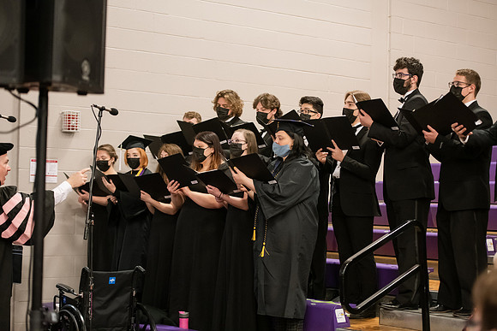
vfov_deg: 19.5
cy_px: 166
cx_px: 248
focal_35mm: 70
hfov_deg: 28.8
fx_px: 967
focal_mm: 70
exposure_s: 1/200
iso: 3200
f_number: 3.2
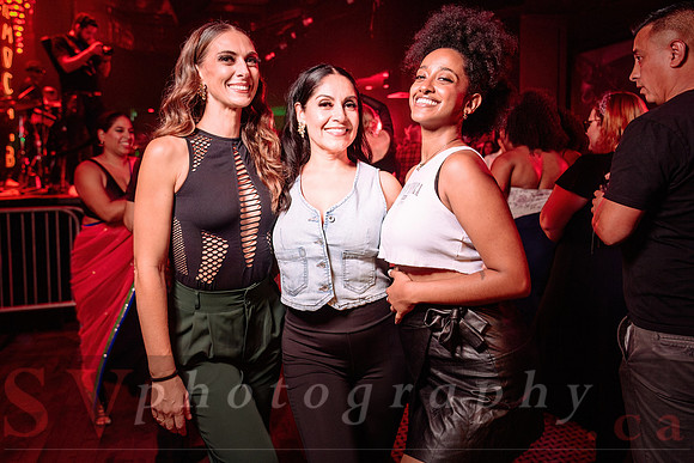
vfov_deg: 45.7
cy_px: 189
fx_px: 547
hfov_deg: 64.8
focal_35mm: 28
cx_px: 347
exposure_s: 1/30
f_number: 3.2
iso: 800
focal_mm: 24
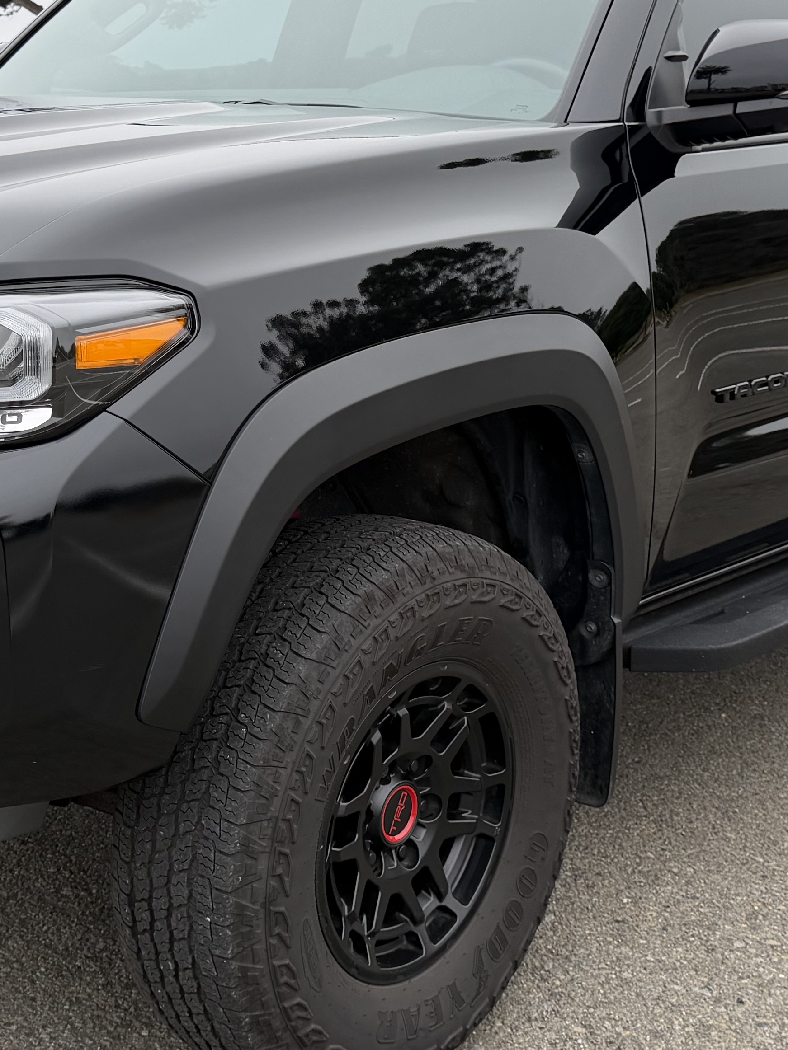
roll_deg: +1.6
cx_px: 269
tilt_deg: -10.9
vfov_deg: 32.7
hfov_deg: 24.7
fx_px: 1791
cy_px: 476
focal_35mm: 59
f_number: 1.78
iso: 80
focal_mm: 6.76
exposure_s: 1/253
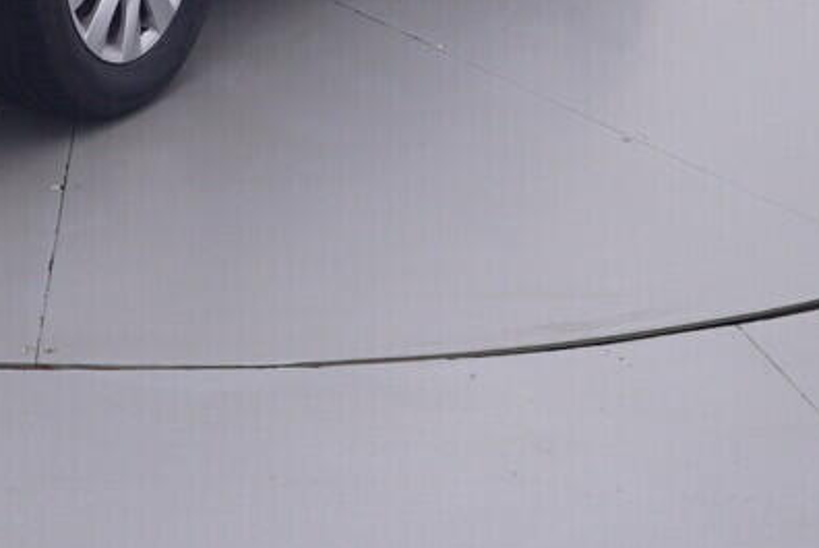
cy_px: -54
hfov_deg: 24.0
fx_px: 1863
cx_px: 54
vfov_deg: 16.2
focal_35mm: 82
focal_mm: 15
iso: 200
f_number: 5
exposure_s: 1/80
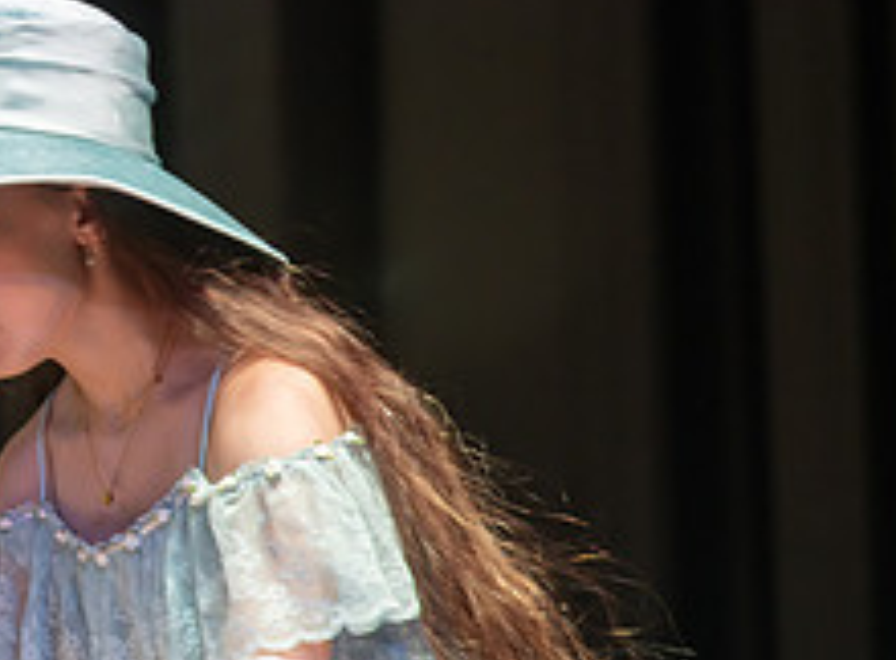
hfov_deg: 2.8
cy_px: 613
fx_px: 18104
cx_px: 134
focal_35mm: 704
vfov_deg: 2.1
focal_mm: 200
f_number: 2.8
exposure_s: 1/250
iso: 640
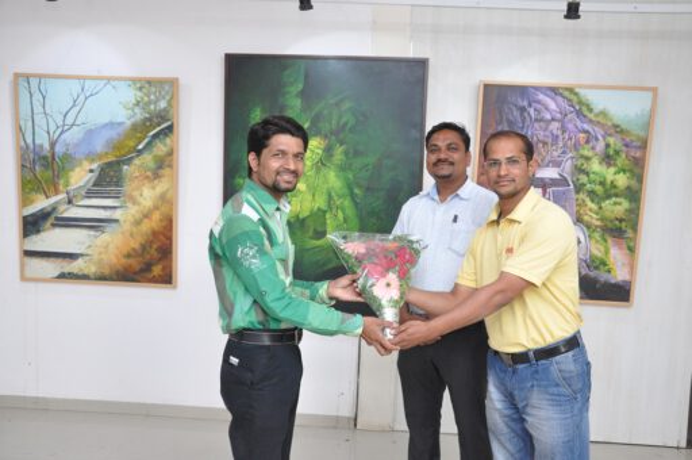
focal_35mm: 33
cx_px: 346
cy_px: 230
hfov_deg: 57.3
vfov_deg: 39.9
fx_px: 634
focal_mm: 22
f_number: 7.1
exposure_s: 1/30
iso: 2000
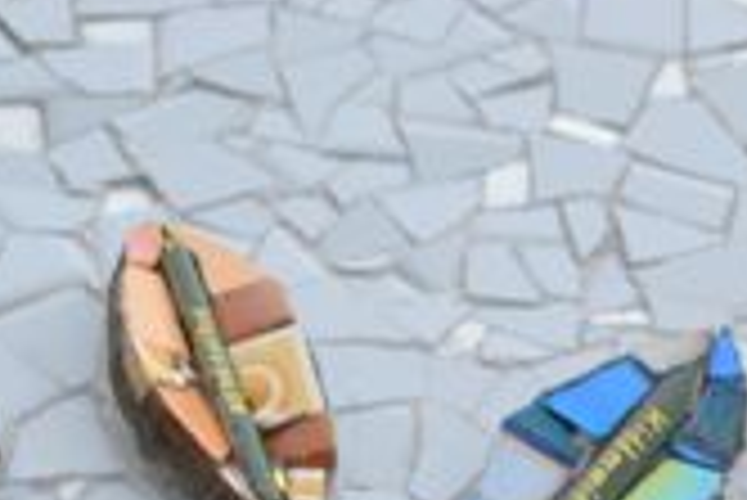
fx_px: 3364
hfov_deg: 12.6
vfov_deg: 8.2
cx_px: 554
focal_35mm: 162
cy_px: 926
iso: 100
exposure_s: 1/100
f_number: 4.5
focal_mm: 28
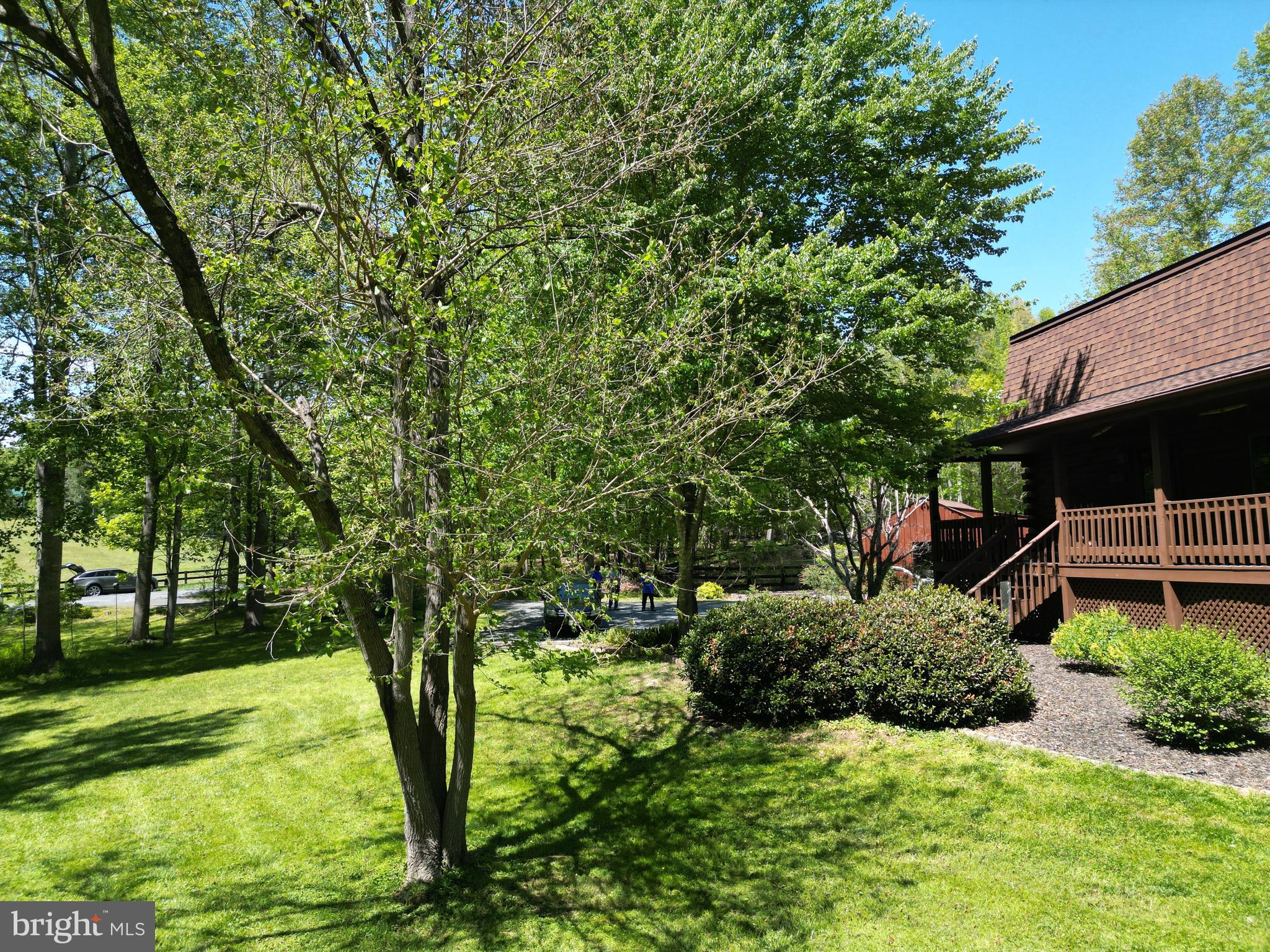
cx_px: 635
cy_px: 476
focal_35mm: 24
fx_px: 881
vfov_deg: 56.8
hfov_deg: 71.6
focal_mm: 6.72
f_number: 1.7
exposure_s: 1/1000
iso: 100
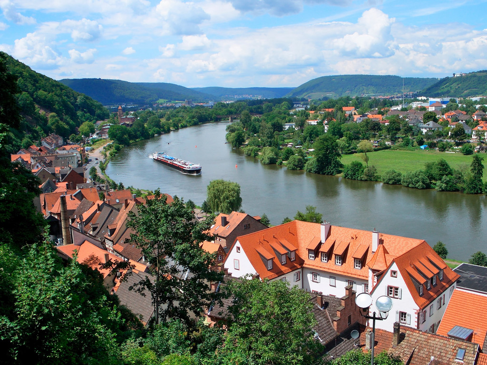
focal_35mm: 36
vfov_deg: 39.7
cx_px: 244
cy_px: 182
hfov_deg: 51.4
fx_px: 506
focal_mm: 7.81
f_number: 4.6
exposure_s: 1/640
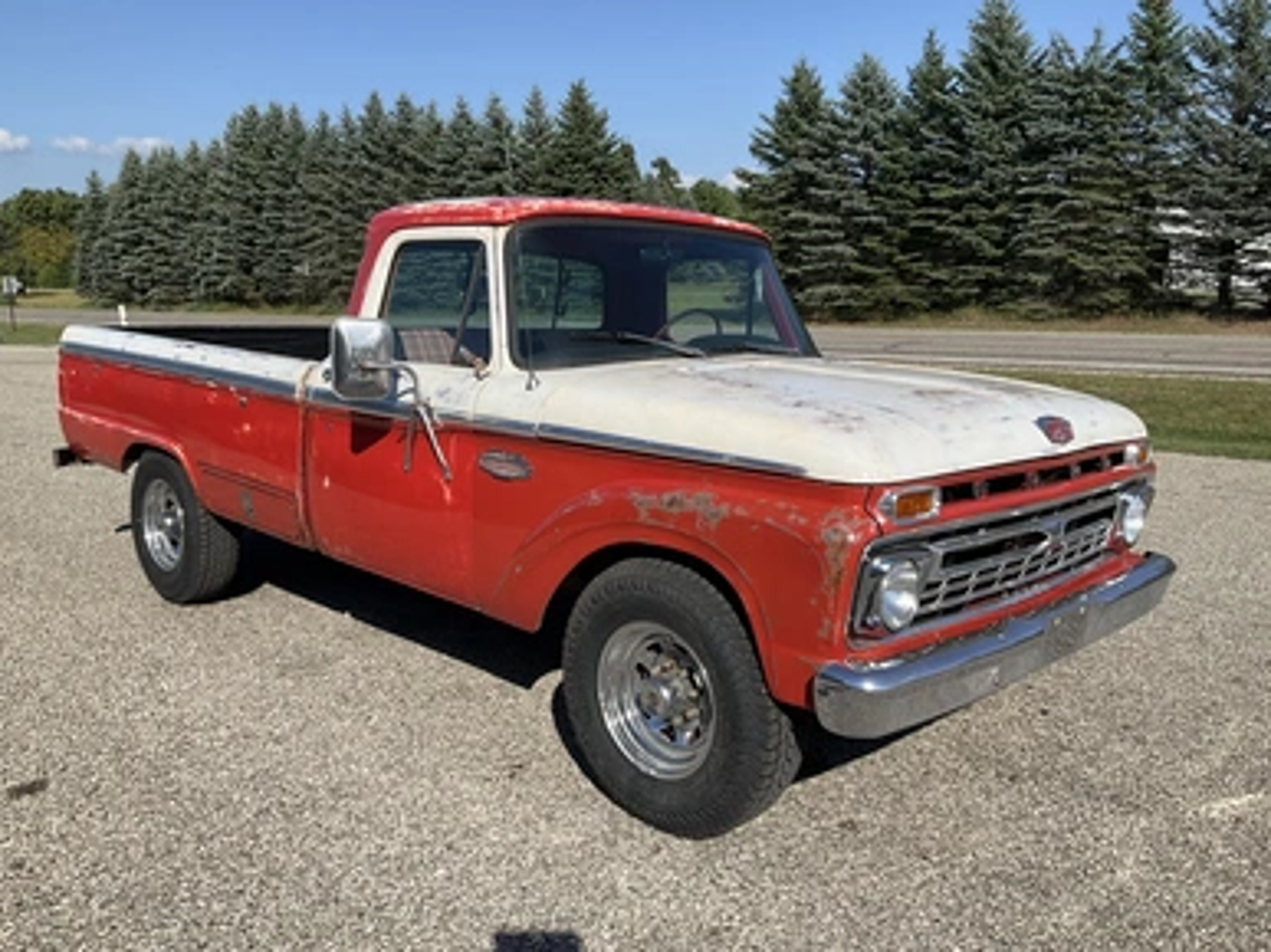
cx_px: 647
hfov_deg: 60.0
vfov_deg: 46.8
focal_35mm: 30
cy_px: 479
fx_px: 1101
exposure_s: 1/2227
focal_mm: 3
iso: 25
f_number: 1.8
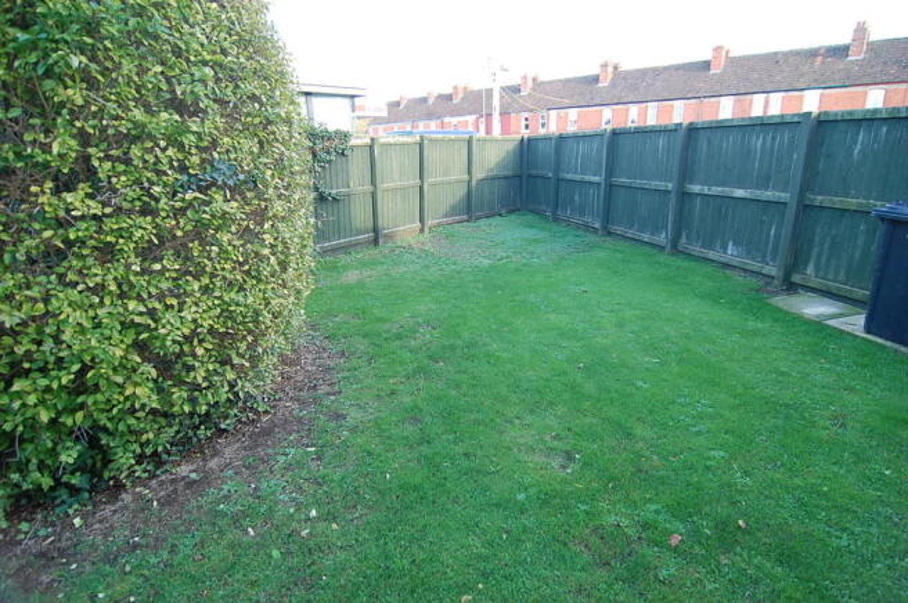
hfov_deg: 90.1
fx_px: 454
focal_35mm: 18
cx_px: 454
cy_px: 302
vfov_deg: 67.3
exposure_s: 1/80
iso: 400
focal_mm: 12
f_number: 4.5
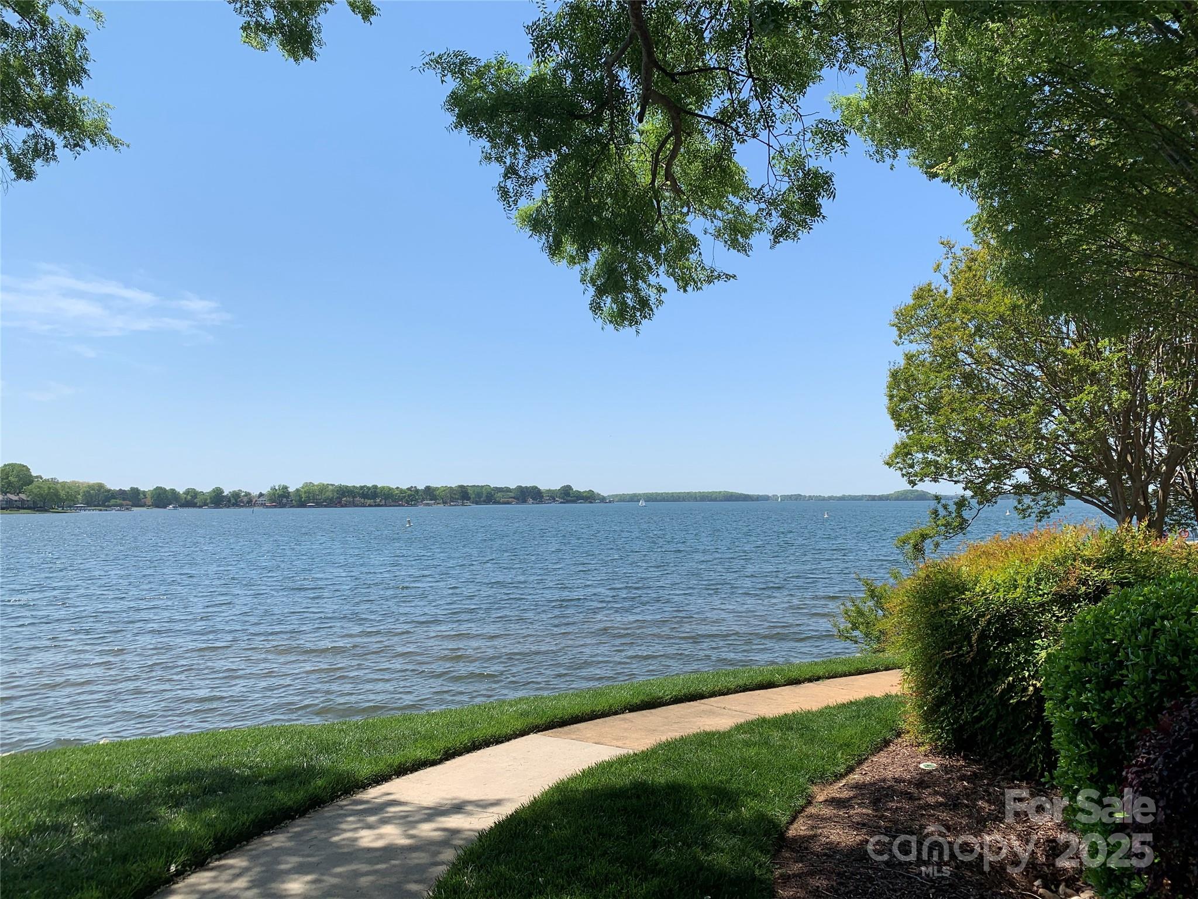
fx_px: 900
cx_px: 599
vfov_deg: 53.1
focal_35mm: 26
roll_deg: -1.3
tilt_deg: +5.5
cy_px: 450
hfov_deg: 67.3
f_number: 1.8
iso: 25
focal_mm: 4.25
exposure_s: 1/2755
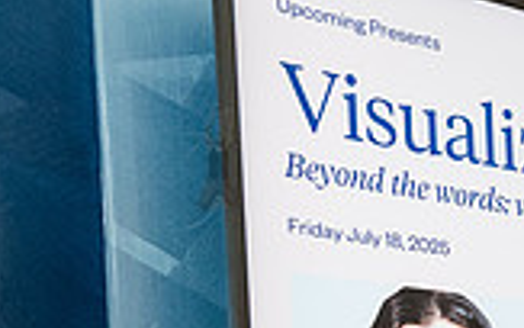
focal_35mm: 107
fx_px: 1529
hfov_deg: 16.2
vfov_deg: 10.9
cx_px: 962
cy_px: 702
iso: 5000
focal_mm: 24
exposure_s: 1/320
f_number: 4
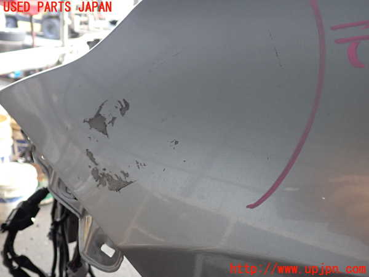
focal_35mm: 32
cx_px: 184
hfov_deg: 56.8
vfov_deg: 44.2
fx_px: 341
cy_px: 138
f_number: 2.4
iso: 250
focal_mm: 5.79
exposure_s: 1/60
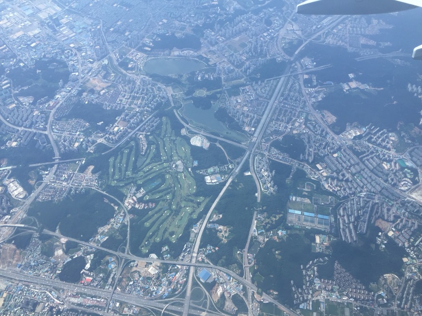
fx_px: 353
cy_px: 158
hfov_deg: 61.7
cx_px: 211
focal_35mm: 29
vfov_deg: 48.2
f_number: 2.2
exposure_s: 1/1014
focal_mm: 4.15
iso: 32
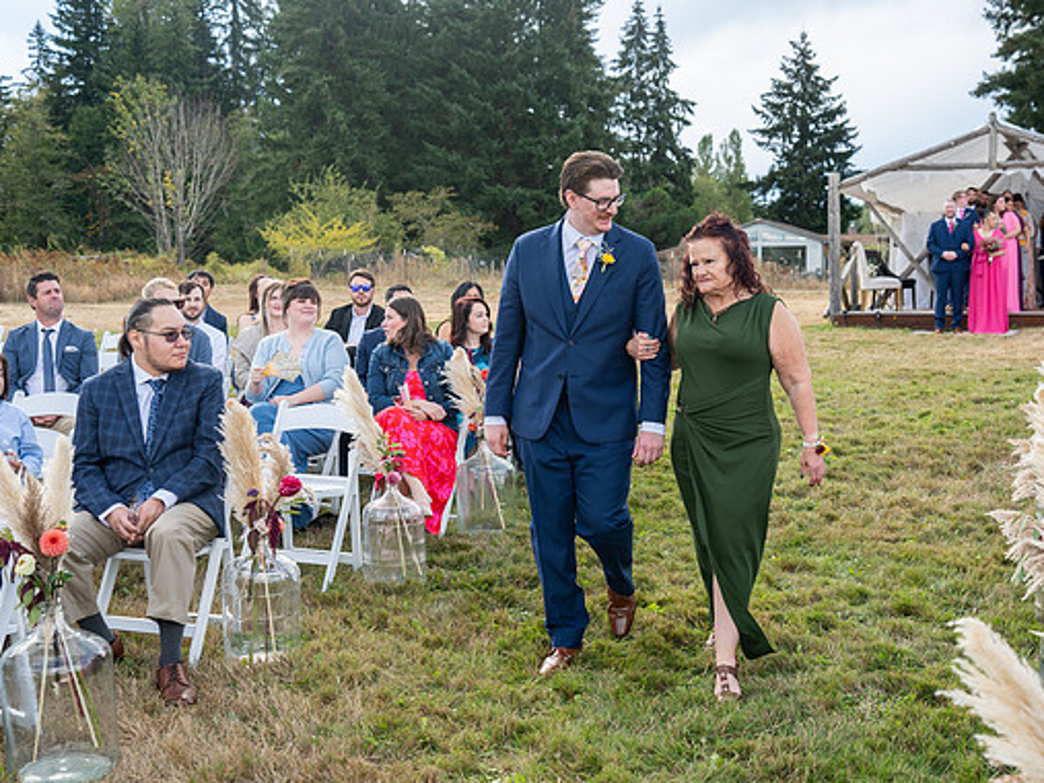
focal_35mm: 44
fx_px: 1327
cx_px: 591
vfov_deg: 32.9
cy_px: 388
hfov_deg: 42.9
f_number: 4.5
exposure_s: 1/640
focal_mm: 40
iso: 400
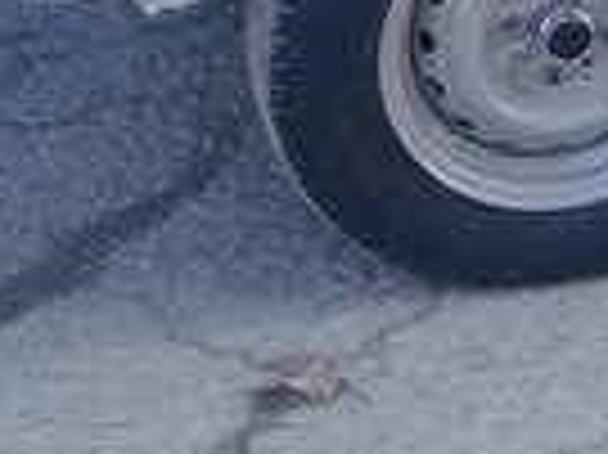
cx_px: 1324
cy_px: -344
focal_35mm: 152
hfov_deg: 11.4
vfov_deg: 9.3
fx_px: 2667
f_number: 2.2
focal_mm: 3.3
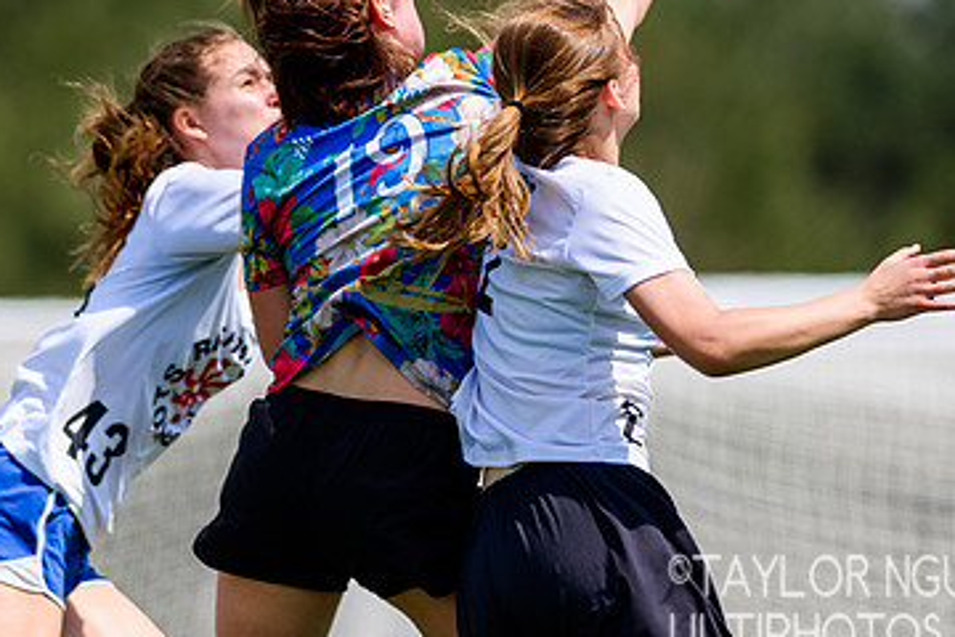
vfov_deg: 2.1
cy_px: 69
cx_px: 407
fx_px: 17056
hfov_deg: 3.2
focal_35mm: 643
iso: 100
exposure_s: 1/3200
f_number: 2.8
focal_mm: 300
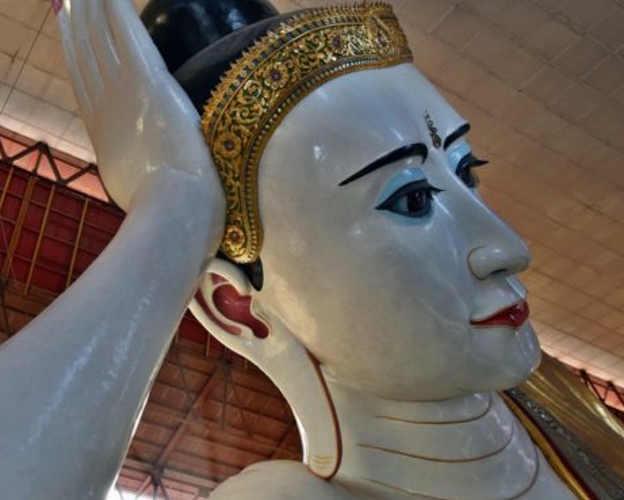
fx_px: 794
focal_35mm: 43
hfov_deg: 42.7
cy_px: 234
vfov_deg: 34.9
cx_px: 245
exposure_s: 1/100
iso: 800
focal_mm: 22
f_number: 5
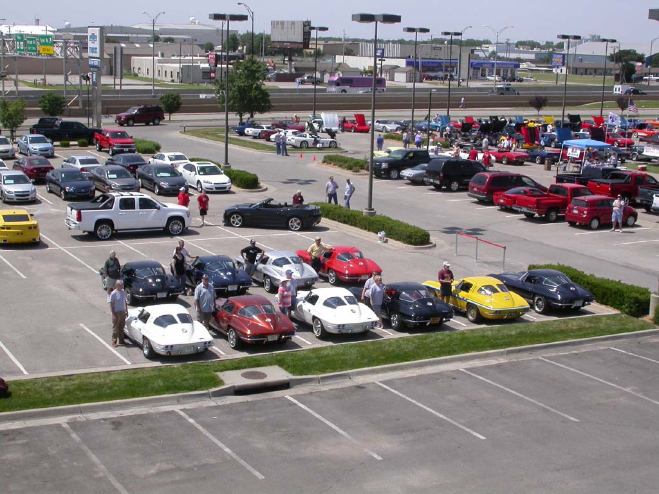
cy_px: 247
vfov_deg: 25.7
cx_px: 330
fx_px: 1085
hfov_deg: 33.8
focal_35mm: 57
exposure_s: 1/480
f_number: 6.9
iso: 100
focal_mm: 11.8
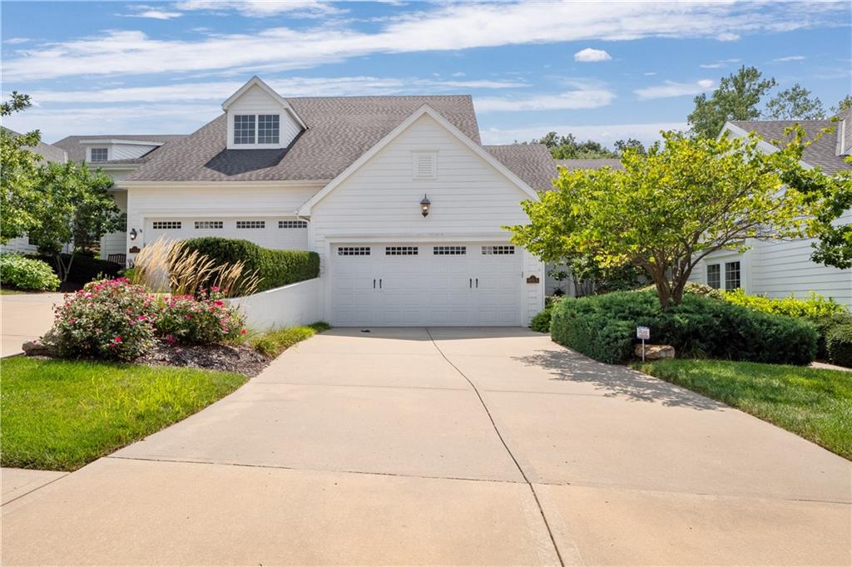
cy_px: 284
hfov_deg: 78.6
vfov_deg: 57.2
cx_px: 426
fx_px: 520
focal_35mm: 22
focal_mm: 11
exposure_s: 1/1250
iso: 400
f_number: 8
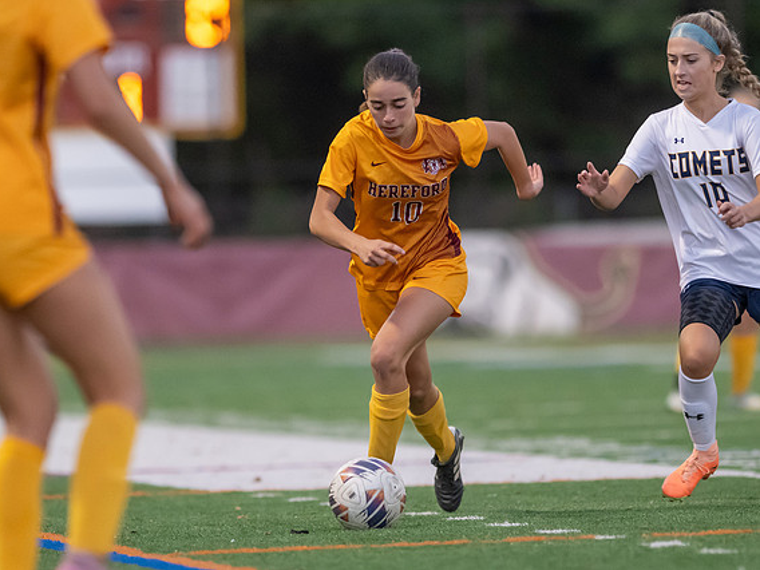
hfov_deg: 4.0
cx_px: 348
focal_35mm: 497
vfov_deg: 3.0
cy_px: 347
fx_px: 10912
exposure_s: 1/1000
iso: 4500
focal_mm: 300
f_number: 2.8
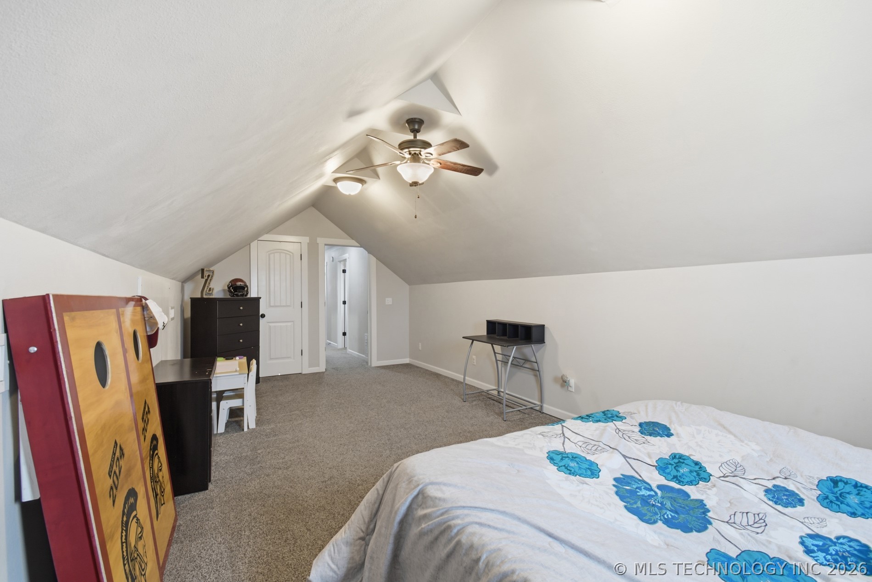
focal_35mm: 15
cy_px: 291
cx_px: 436
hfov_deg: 100.4
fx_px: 363
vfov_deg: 77.3
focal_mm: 10
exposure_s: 1/6
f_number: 13
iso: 250
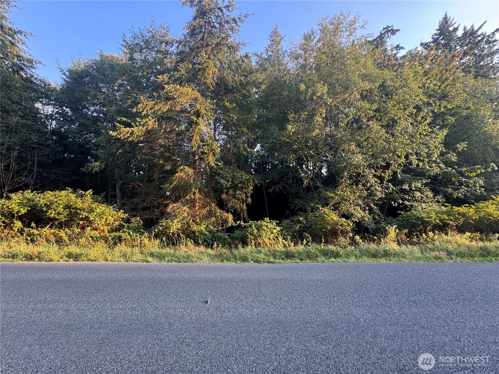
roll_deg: -2.7
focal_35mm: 14
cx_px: 250
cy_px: 187
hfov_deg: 102.1
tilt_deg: +7.0
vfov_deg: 85.7
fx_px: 202
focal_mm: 2.22
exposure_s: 1/99
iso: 80
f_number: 2.2
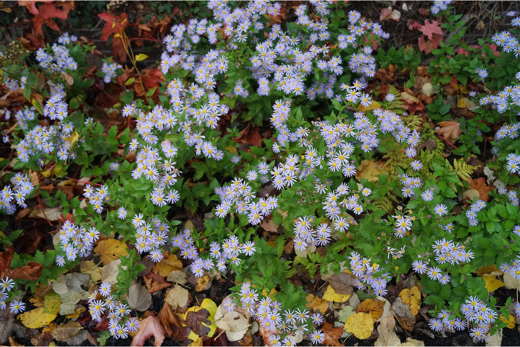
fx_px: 433
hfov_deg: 61.9
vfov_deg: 43.6
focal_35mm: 30
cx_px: 260
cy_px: 174
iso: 1000
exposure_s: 1/160
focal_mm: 20
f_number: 4
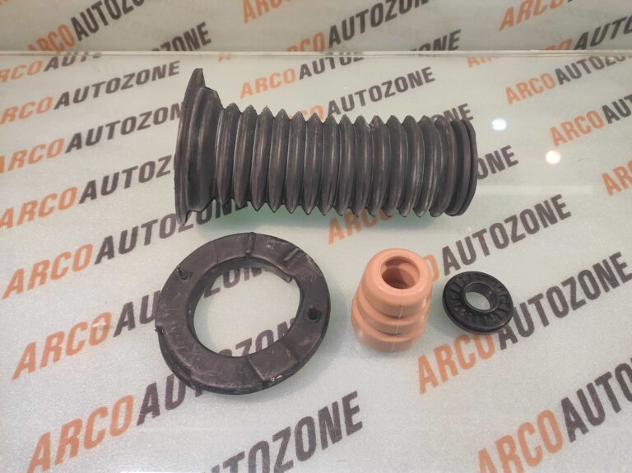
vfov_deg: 74.7
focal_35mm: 17
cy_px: 236
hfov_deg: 91.1
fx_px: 310
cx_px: 316
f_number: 1.79
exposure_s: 1/33
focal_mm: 4.74
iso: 161
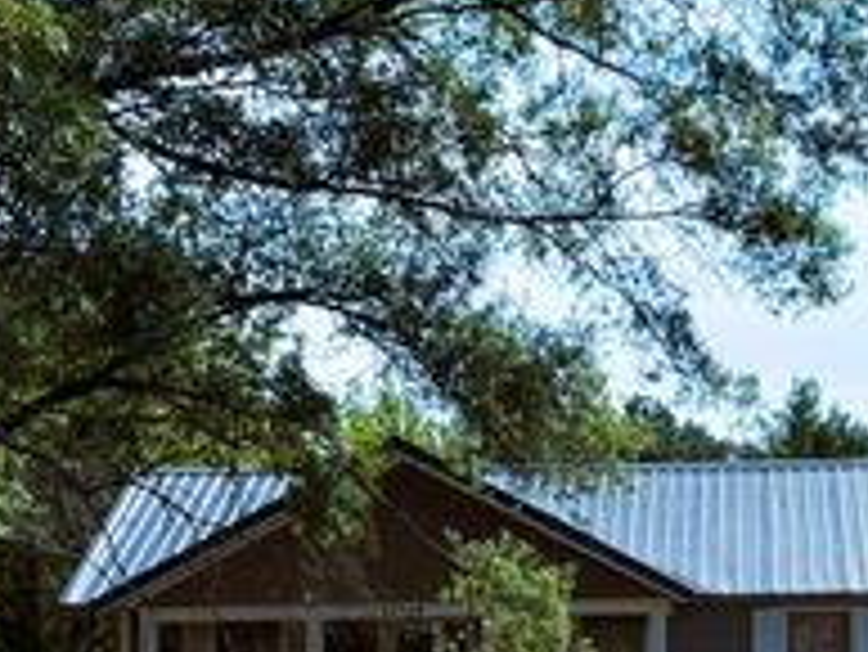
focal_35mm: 106
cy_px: 524
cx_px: 702
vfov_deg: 13.9
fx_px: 2660
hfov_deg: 18.4
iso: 100
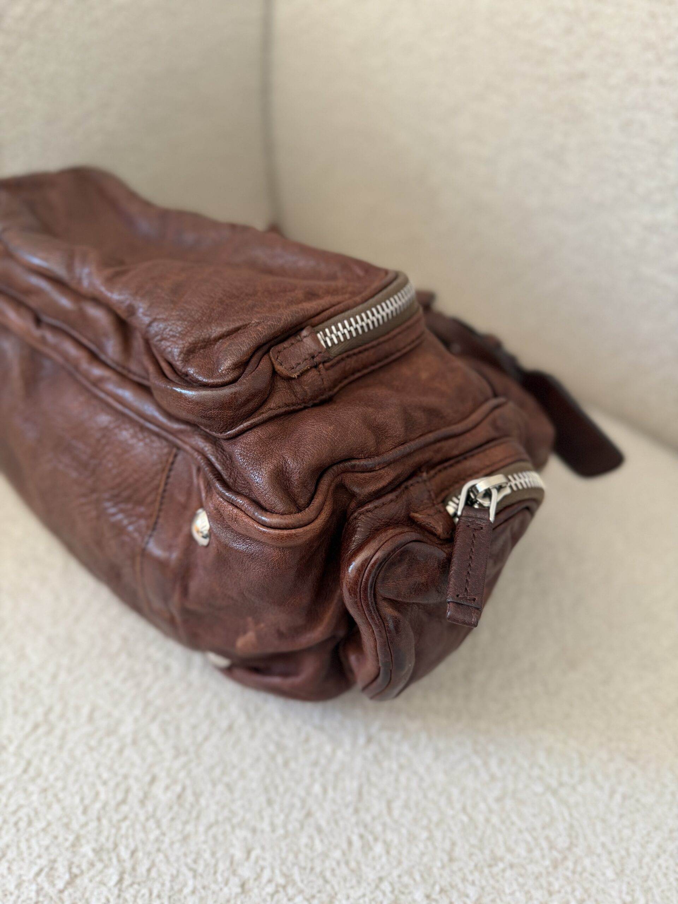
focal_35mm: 24
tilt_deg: -46.1
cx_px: 339
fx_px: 627
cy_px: 452
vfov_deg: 71.6
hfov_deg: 56.8
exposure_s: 1/121
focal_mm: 6.76
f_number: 1.78
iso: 125
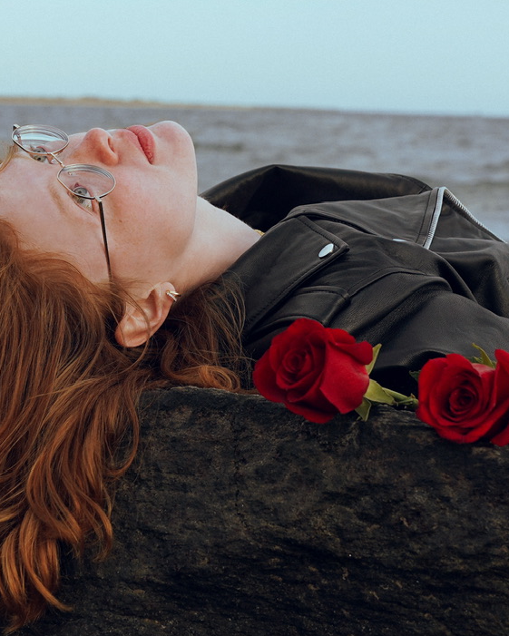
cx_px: 217
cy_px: 219
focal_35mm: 108
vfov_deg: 17.7
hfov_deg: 14.3
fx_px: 2033
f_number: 4.5
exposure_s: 1/400
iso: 125
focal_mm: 35
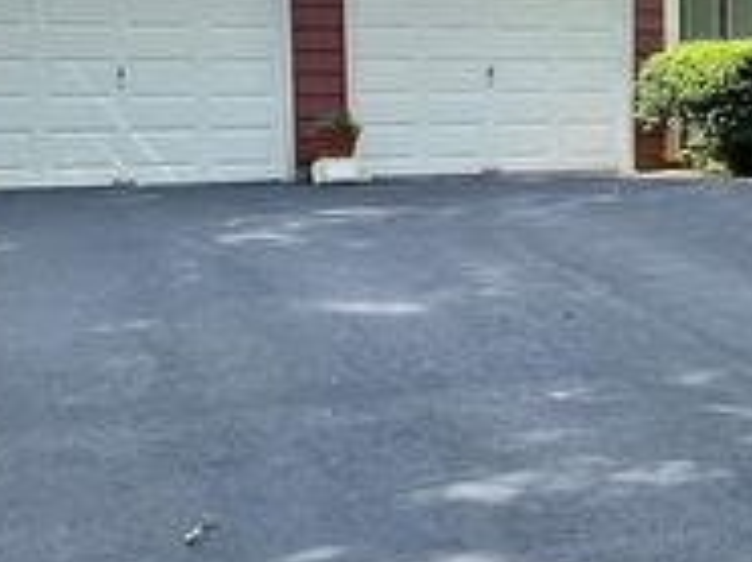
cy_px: 208
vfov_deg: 20.9
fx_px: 1519
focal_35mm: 70
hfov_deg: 27.4
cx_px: 566
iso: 32
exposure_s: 1/799
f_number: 1.8
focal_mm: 4.25
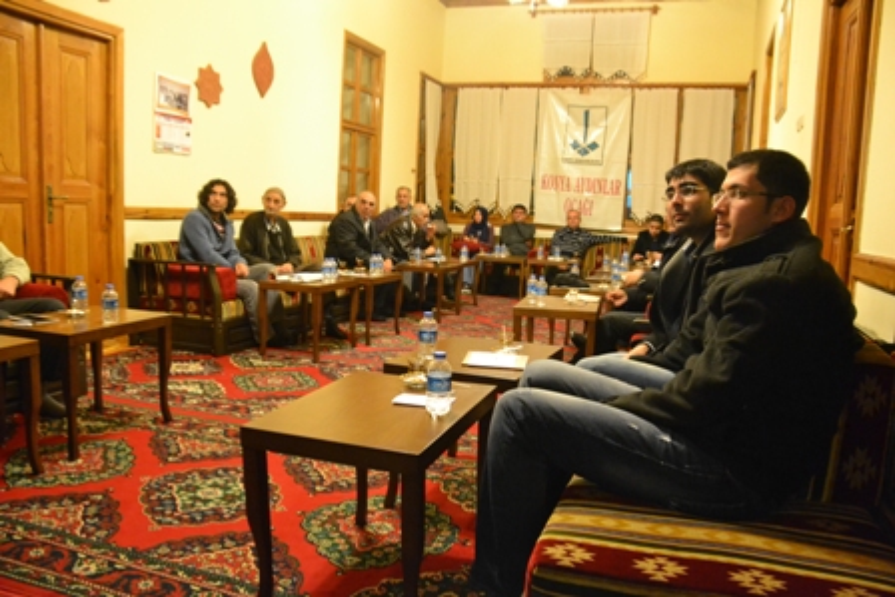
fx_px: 671
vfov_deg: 48.0
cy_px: 298
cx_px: 448
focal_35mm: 27
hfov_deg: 67.4
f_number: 3.5
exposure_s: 1/15
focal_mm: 18
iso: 3200
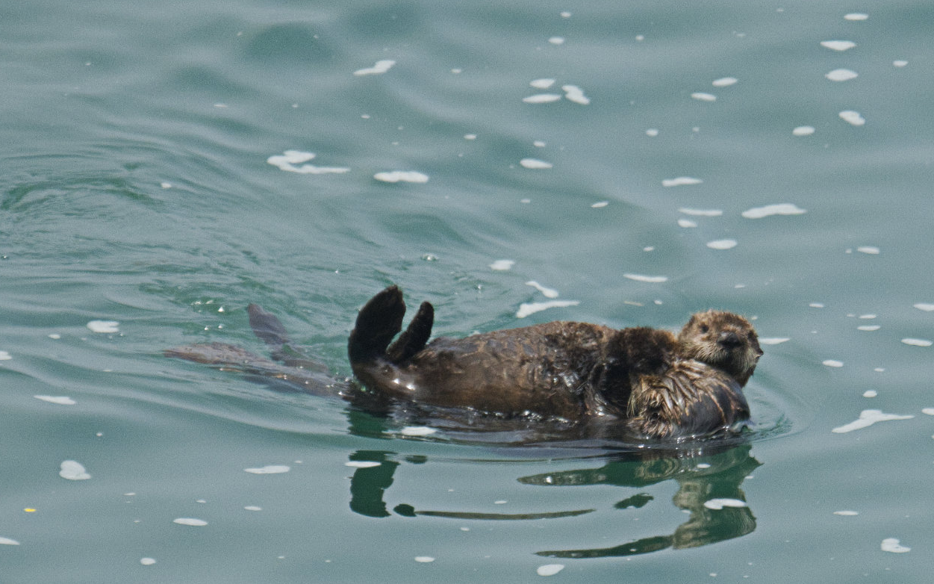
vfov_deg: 1.4
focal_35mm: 925
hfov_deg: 2.3
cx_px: 578
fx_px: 23546
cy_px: 348
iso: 250
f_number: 6.3
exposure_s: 1/500
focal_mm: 420.9
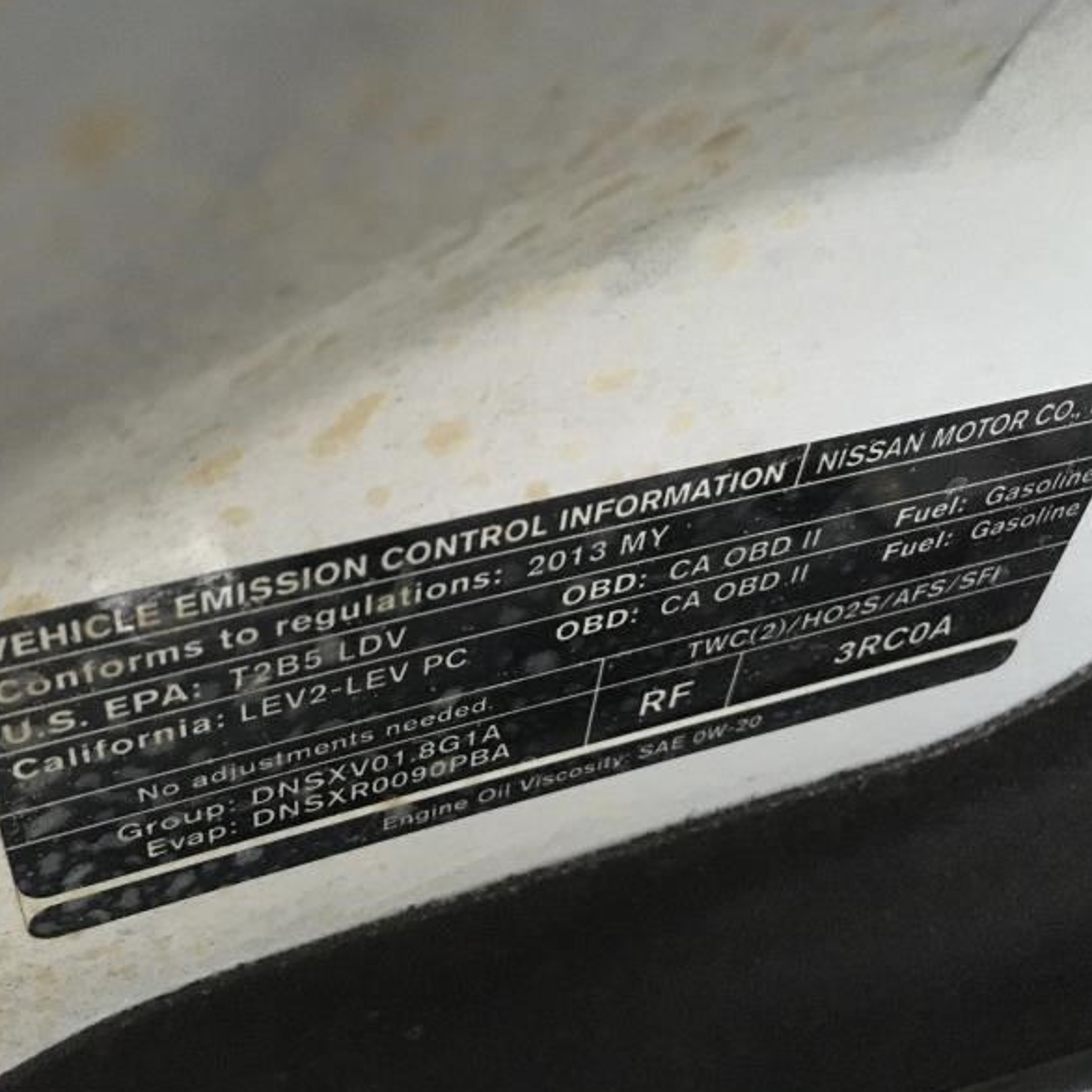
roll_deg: +5.8
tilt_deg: -8.5
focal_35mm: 35
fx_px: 1249
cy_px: 540
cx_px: 423
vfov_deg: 47.2
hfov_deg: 46.9
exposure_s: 1/15
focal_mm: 4.15
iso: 320
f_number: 2.2
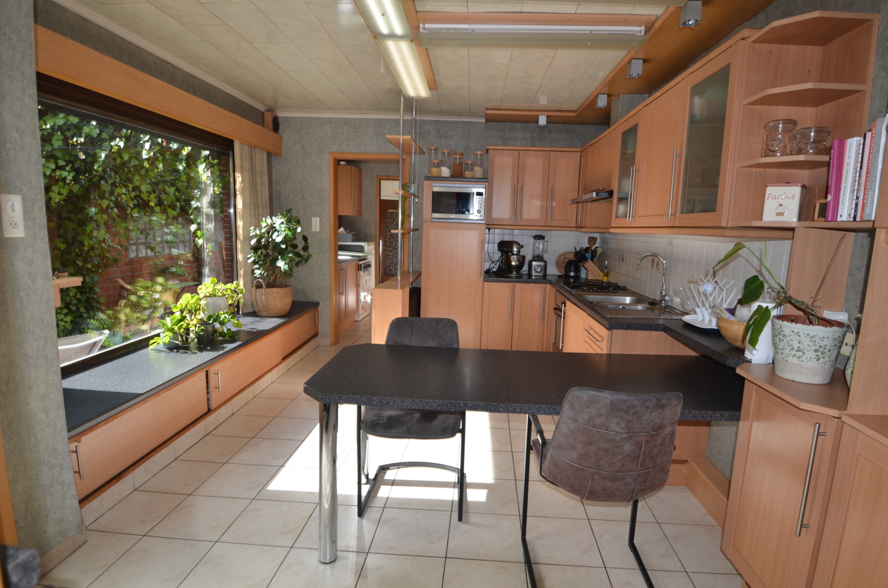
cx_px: 444
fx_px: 443
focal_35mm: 18
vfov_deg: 67.1
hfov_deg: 90.1
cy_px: 294
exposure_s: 1/250
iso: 125
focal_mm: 12
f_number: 4
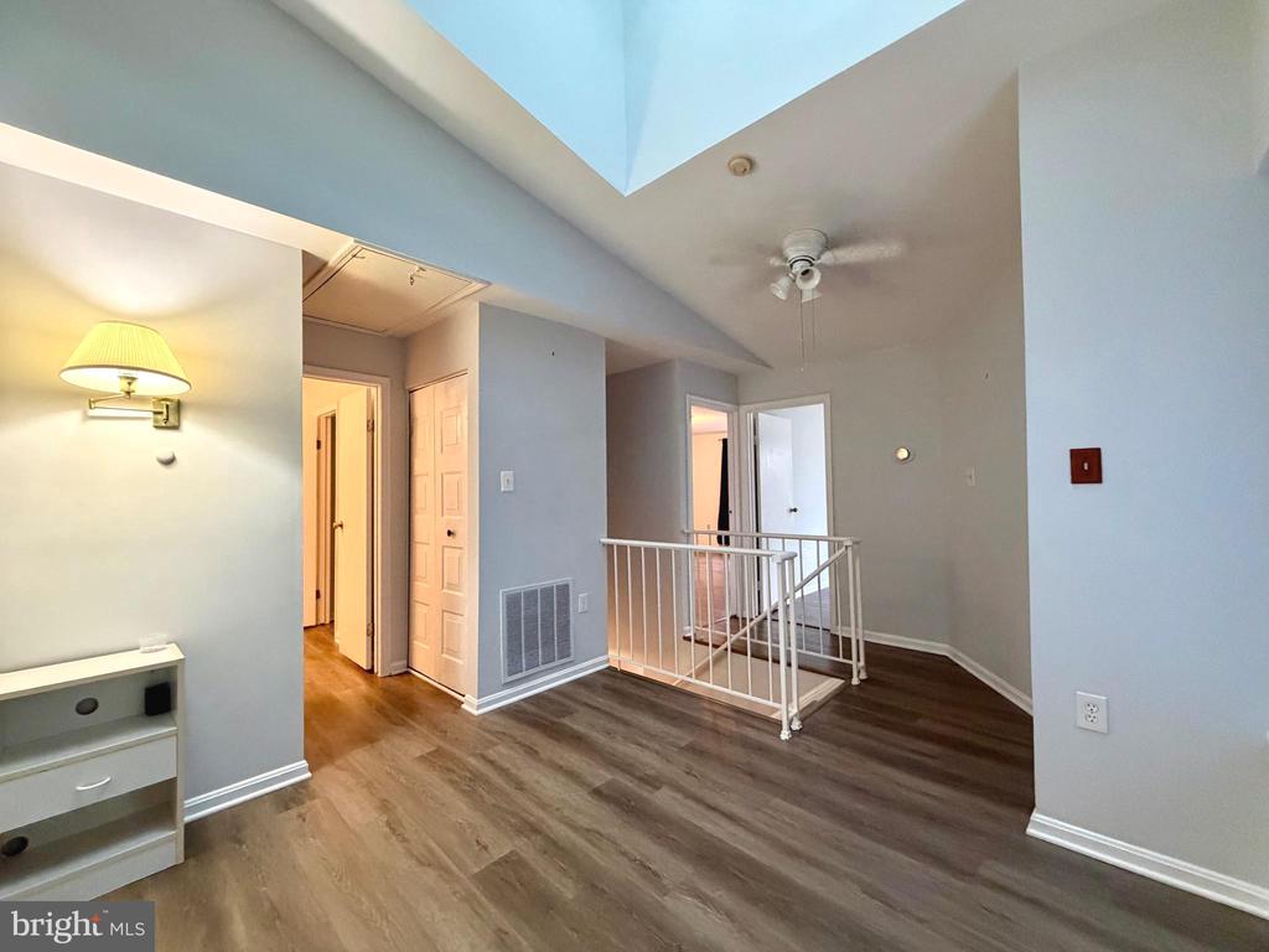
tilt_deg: +2.0
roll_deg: +0.7
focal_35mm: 14
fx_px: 513
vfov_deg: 85.7
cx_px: 634
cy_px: 476
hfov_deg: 102.1
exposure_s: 1/60
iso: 640
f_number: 2.2
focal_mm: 2.22
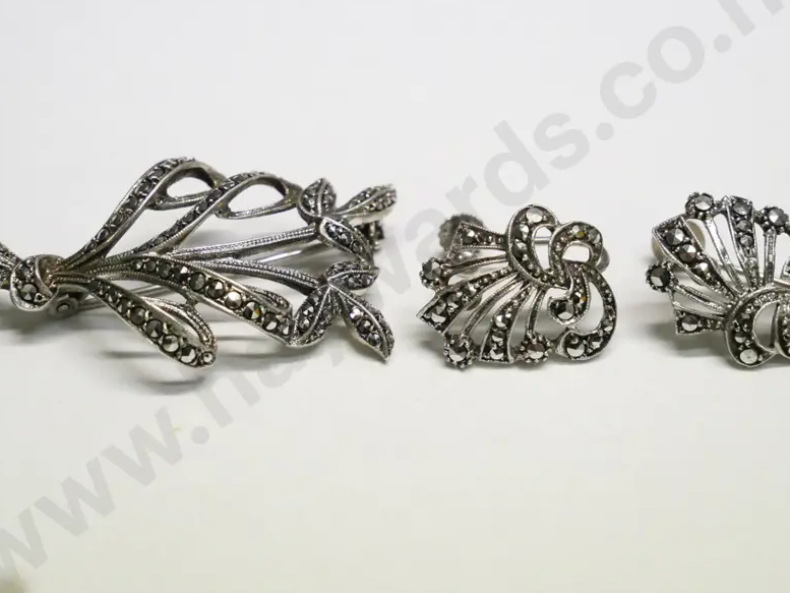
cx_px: 394
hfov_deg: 22.5
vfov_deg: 17.0
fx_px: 1986
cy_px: 264
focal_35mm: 87
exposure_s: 1/400
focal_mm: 33
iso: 3200
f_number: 5.1
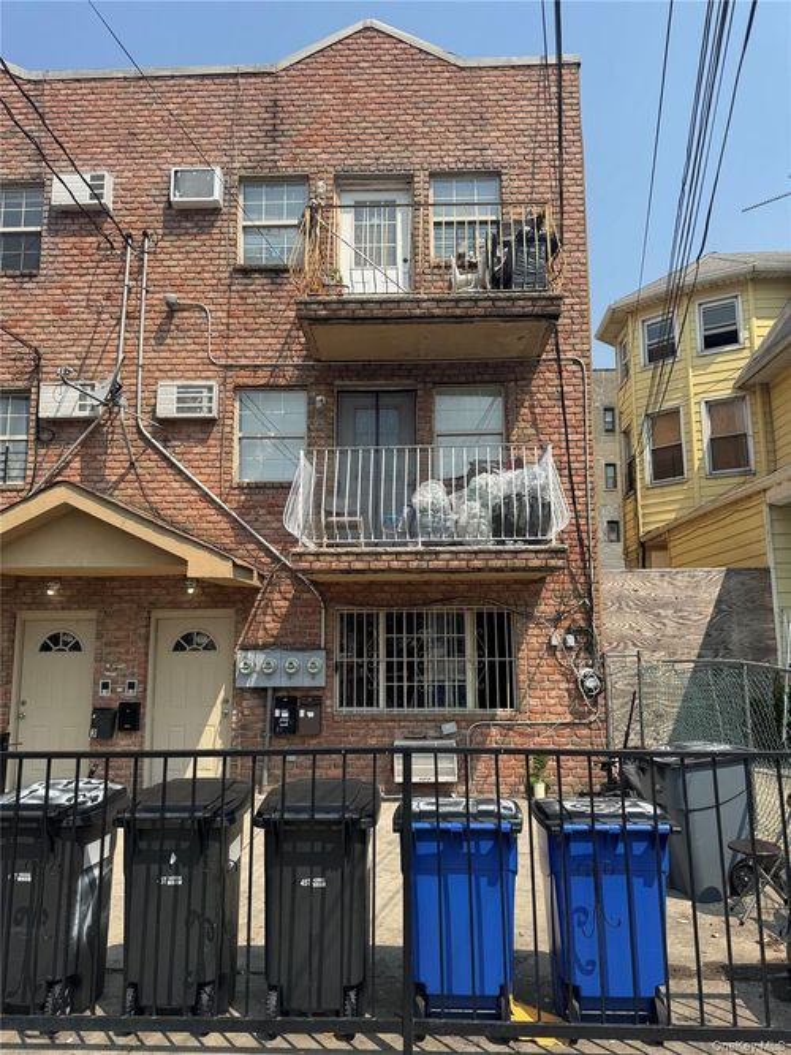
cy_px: 528
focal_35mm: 24
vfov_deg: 71.6
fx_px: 731
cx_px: 396
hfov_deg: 56.8
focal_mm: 6.76
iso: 80
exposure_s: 1/4049
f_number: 1.78
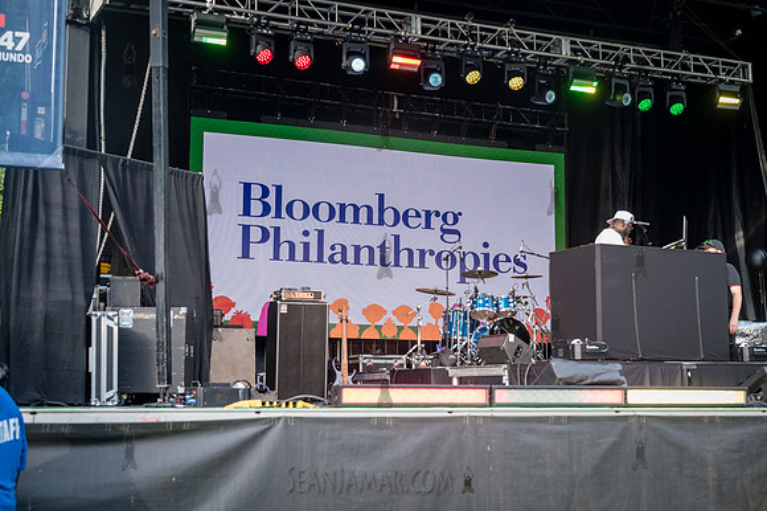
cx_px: 384
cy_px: 256
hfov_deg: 39.1
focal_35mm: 51
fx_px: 1081
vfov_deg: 26.6
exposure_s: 1/125
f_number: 3.5
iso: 100
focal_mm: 49
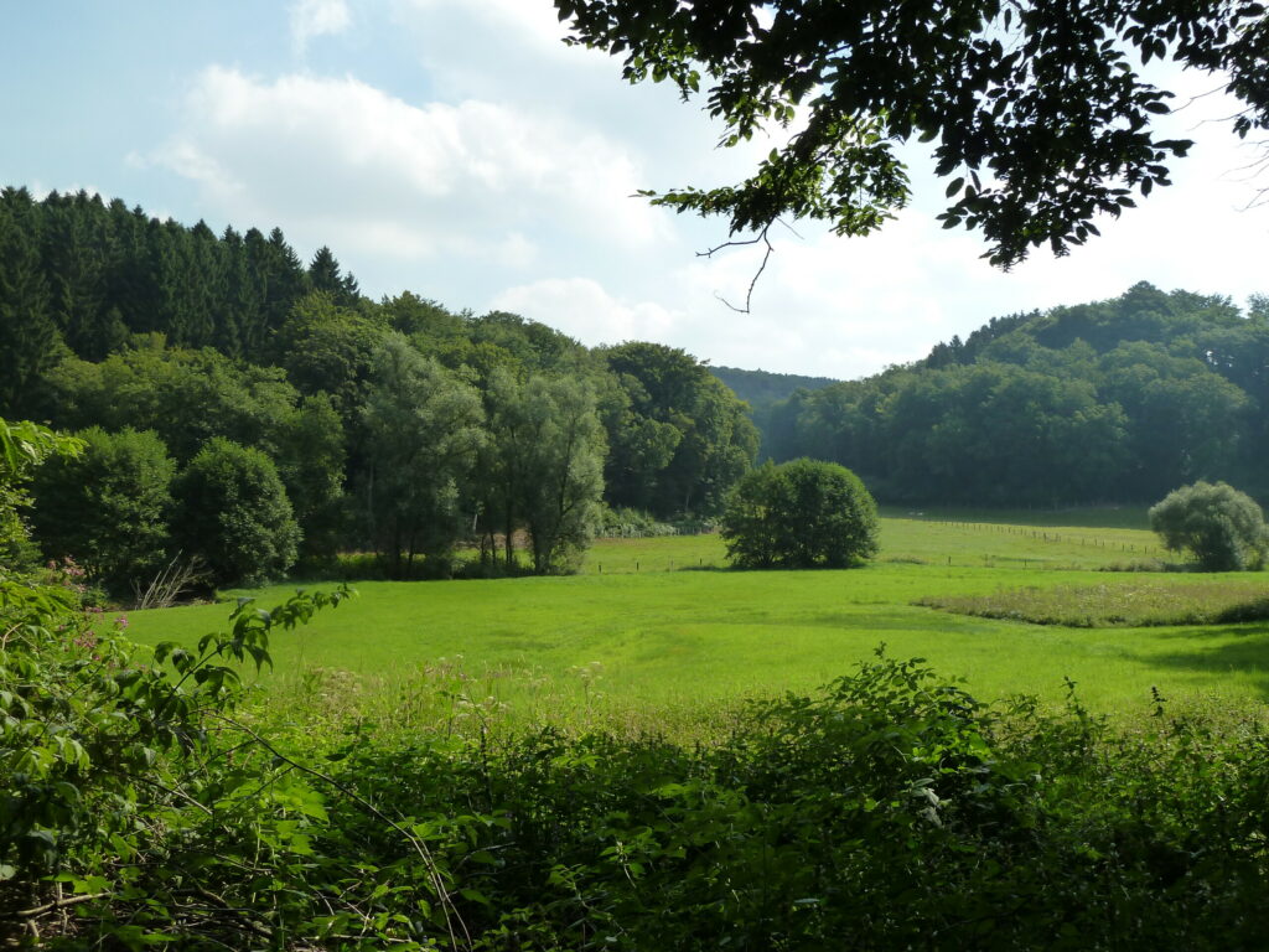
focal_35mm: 30
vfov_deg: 46.8
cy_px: 476
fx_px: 1100
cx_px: 634
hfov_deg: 60.0
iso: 125
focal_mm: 5
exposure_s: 1/500
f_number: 4
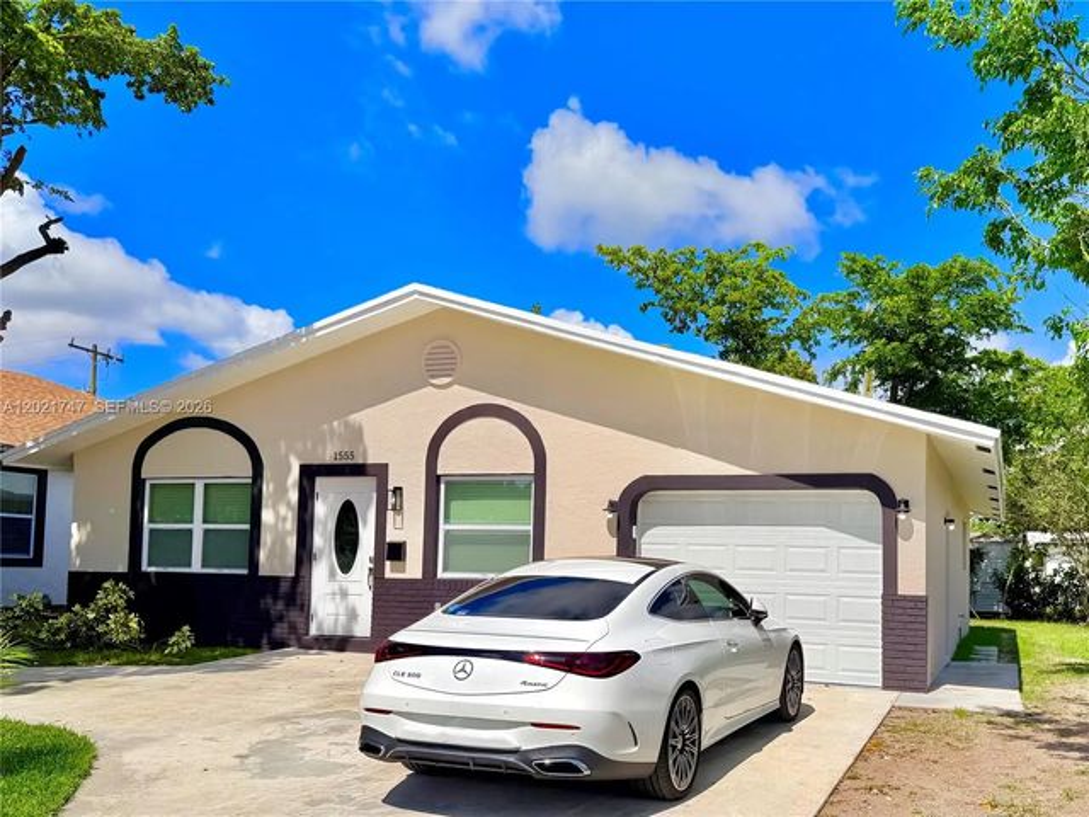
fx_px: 755
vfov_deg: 56.8
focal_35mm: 24
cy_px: 408
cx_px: 544
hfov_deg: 71.6
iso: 80
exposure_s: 1/11905
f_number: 1.78
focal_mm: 6.76
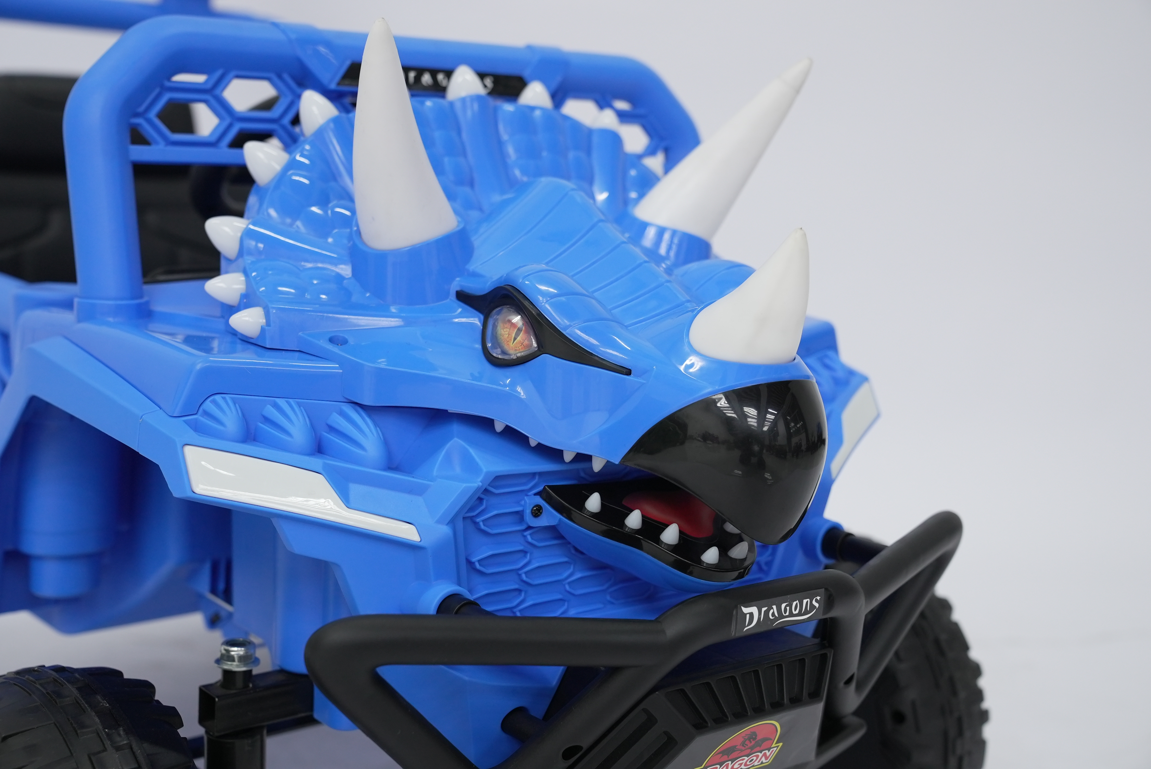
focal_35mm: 48
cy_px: 384
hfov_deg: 41.1
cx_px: 576
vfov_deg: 28.1
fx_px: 1535
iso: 1600
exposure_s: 1/100
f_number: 4
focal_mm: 48
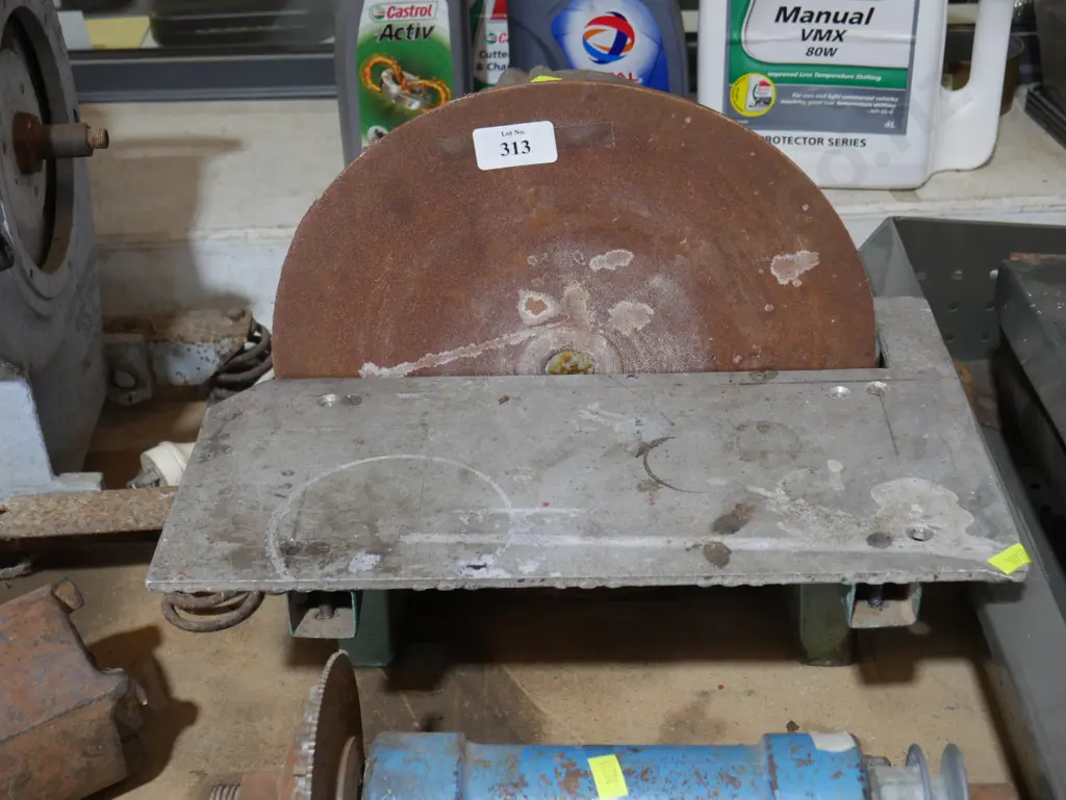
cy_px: 400
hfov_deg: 38.2
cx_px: 533
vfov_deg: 29.1
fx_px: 1540
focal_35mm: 50
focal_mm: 25
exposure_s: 1/60
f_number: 5.3
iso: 1000
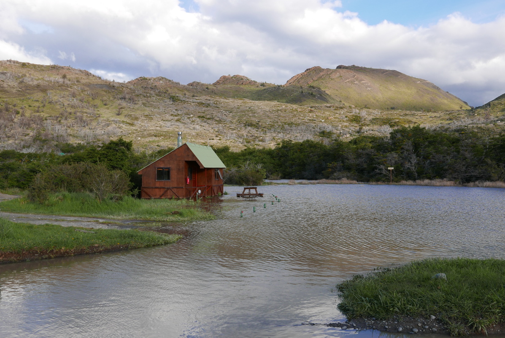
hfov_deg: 57.2
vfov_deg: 40.0
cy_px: 169
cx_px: 252
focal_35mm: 33
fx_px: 463
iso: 200
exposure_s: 1/320
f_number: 5.6
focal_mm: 14.9
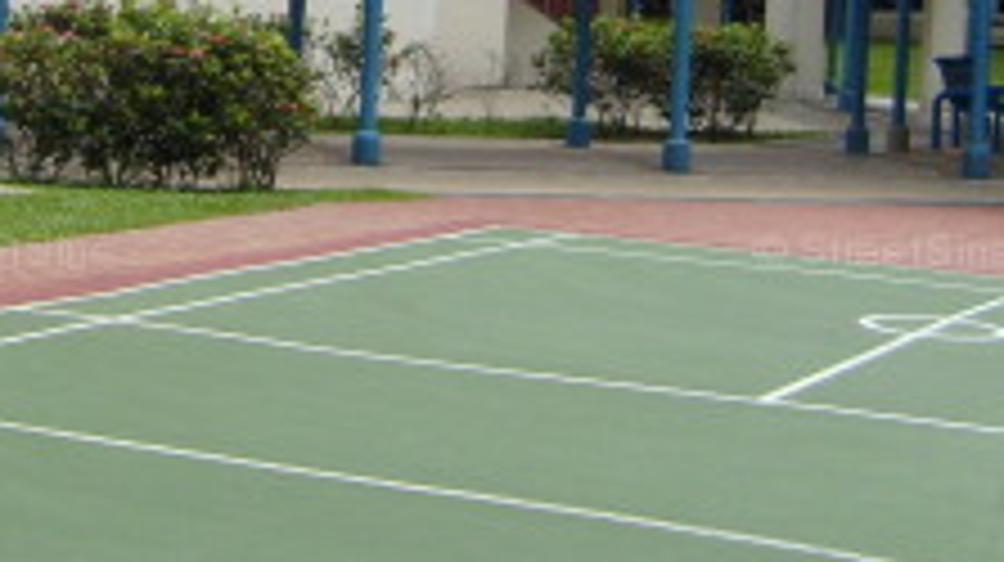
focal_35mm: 94
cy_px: -193
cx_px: 189
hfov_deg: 22.4
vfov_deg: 12.4
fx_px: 2500
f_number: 7.1
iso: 80
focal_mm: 5.8
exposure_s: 1/125
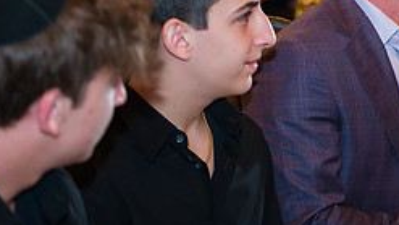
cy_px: 40
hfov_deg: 12.3
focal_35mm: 173
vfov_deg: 7.0
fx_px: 1831
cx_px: 397
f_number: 3.2
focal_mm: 70
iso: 1600
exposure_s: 1/200
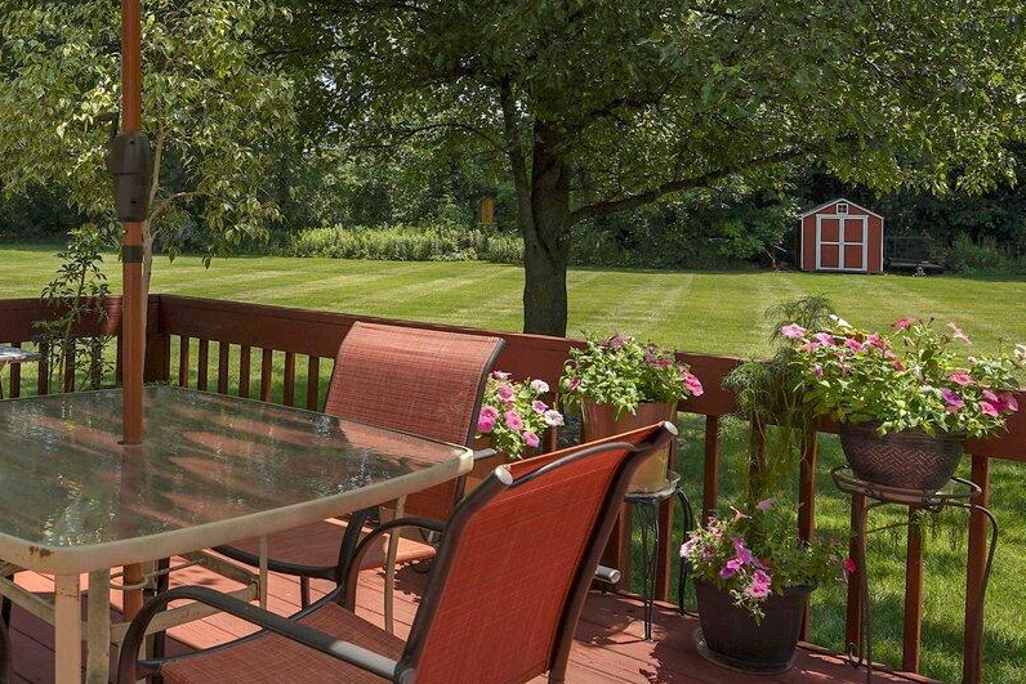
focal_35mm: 36
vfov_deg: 36.2
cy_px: 189
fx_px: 1026
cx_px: 275
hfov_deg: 51.2
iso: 125
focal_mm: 14
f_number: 6.3
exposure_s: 1/500
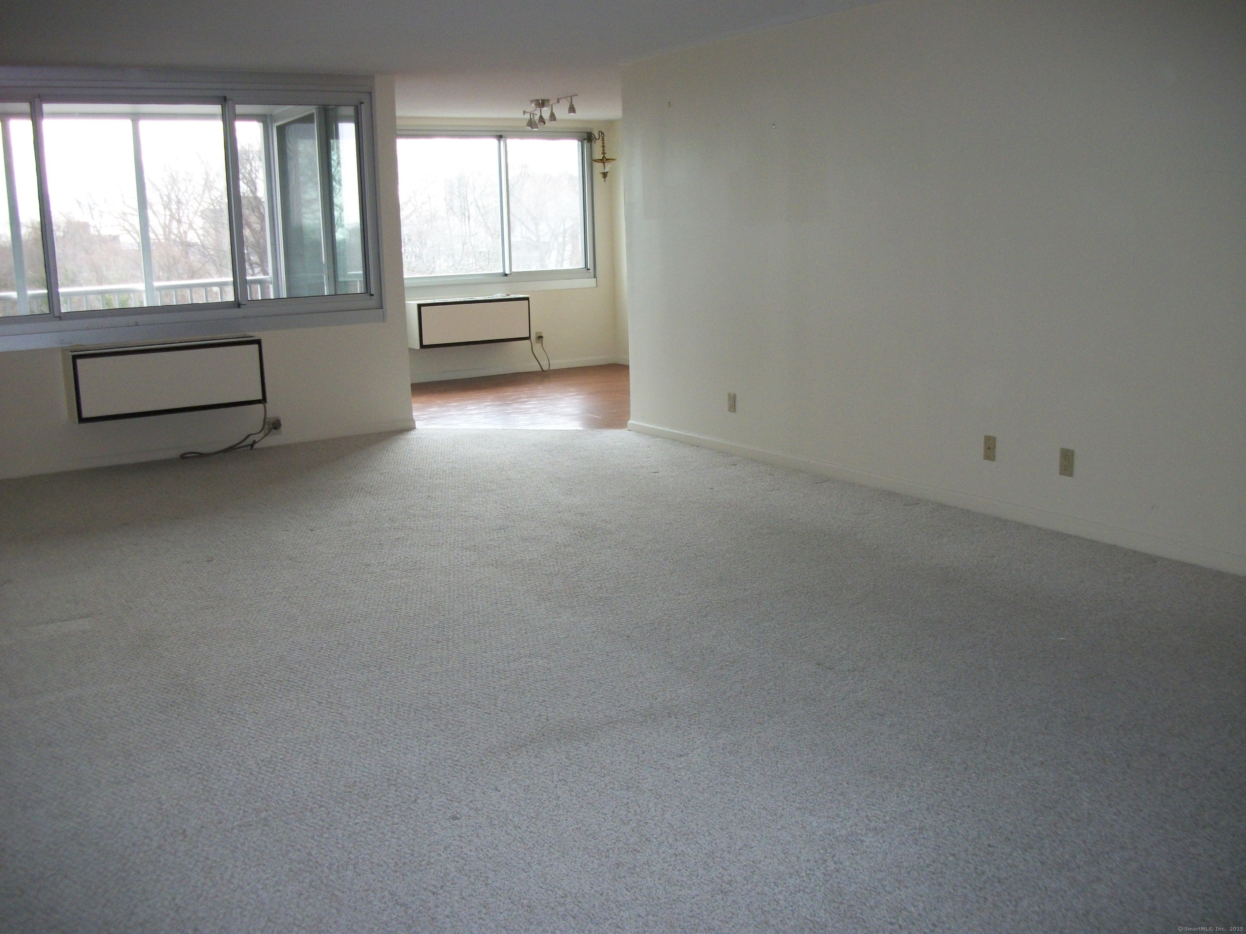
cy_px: 467
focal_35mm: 32
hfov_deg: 56.8
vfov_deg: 44.2
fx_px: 1152
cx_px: 623
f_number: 2.9
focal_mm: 5.7
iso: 160
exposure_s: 1/100
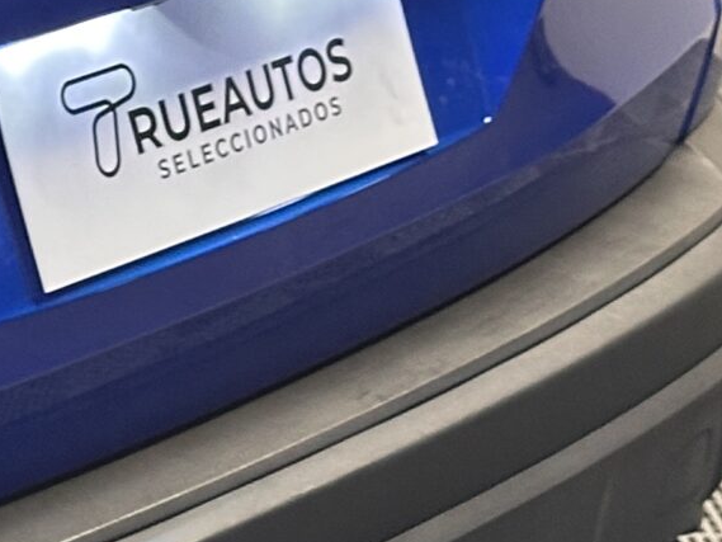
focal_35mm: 216
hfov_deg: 8.7
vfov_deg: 6.9
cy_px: 348
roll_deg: +0.2
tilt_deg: -21.7
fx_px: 4506
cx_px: -637
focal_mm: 6.86
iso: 400
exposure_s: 1/33
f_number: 1.78
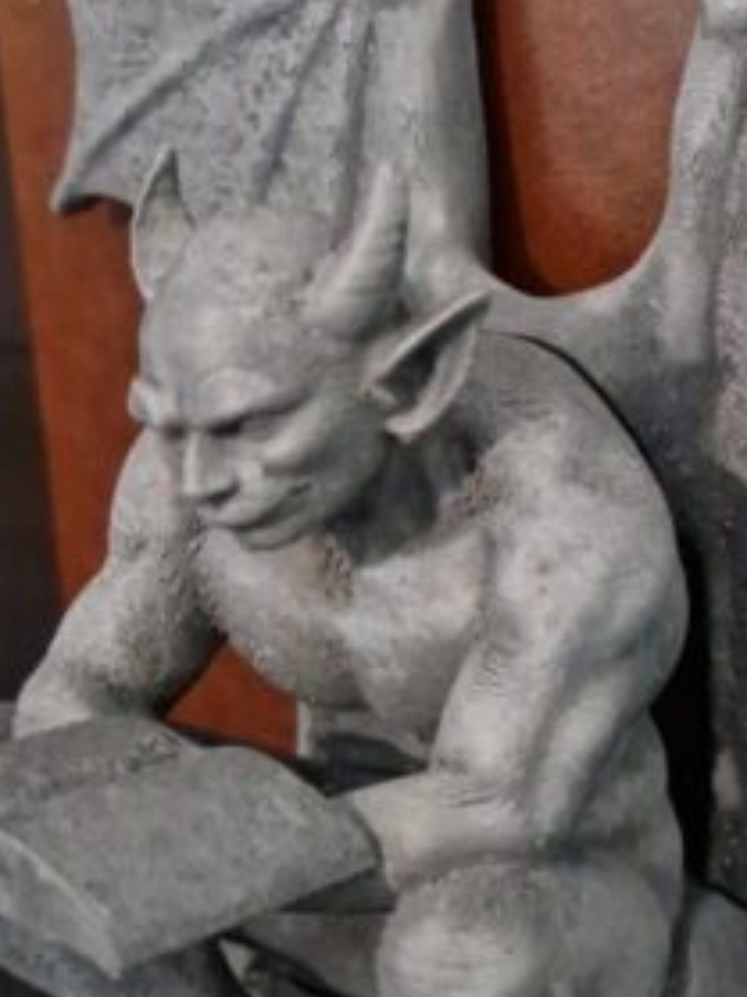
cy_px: 440
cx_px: 625
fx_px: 1900
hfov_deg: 21.9
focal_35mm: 66
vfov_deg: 29.4
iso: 640
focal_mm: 5.4
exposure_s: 1/17
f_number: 1.8
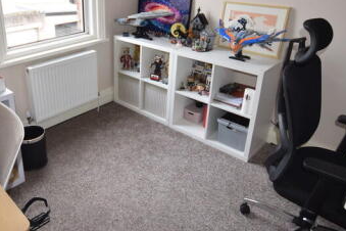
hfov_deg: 62.4
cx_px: 121
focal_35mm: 29
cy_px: 78
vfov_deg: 44.4
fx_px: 279
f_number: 5.6
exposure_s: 1/125
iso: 800
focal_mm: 10
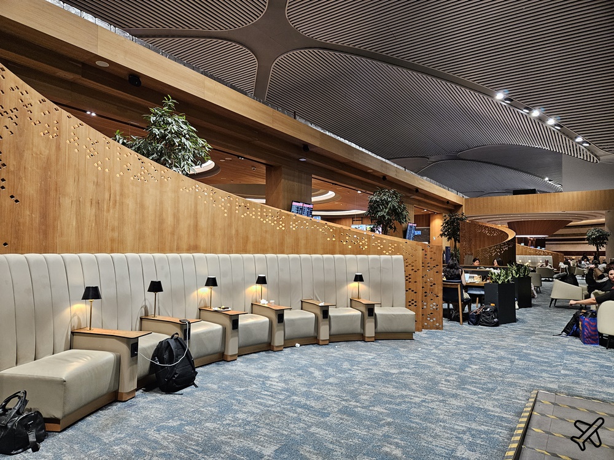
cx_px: 307
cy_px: 230
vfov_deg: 58.9
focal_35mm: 23
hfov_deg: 73.9
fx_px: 408
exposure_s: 1/100
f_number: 1.8
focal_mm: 5.4
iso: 500
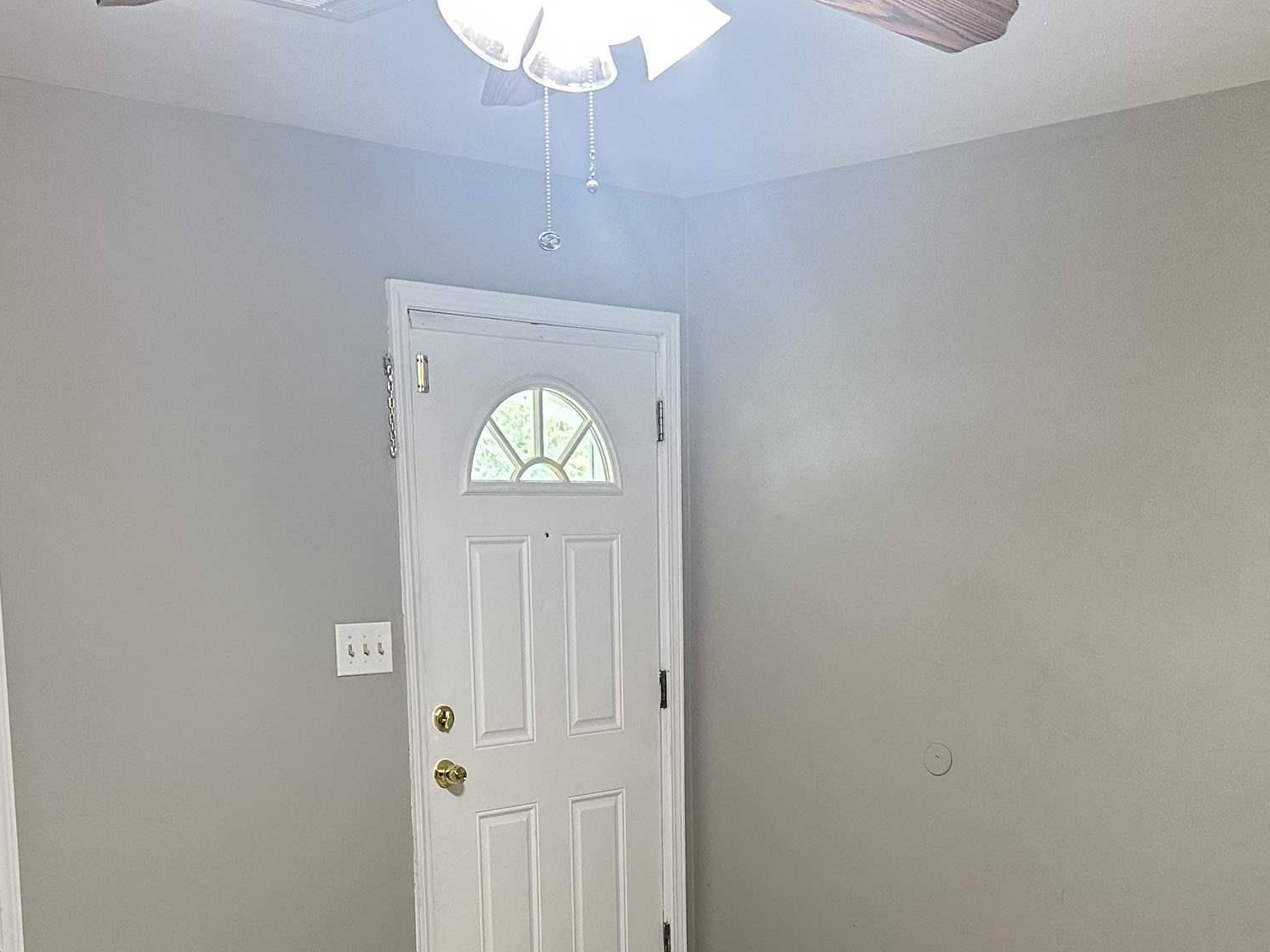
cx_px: 576
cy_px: 857
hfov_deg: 38.9
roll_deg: +1.3
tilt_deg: -9.3
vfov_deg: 28.5
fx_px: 1797
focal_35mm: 49
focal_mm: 6.86
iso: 250
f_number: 1.78
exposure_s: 1/60
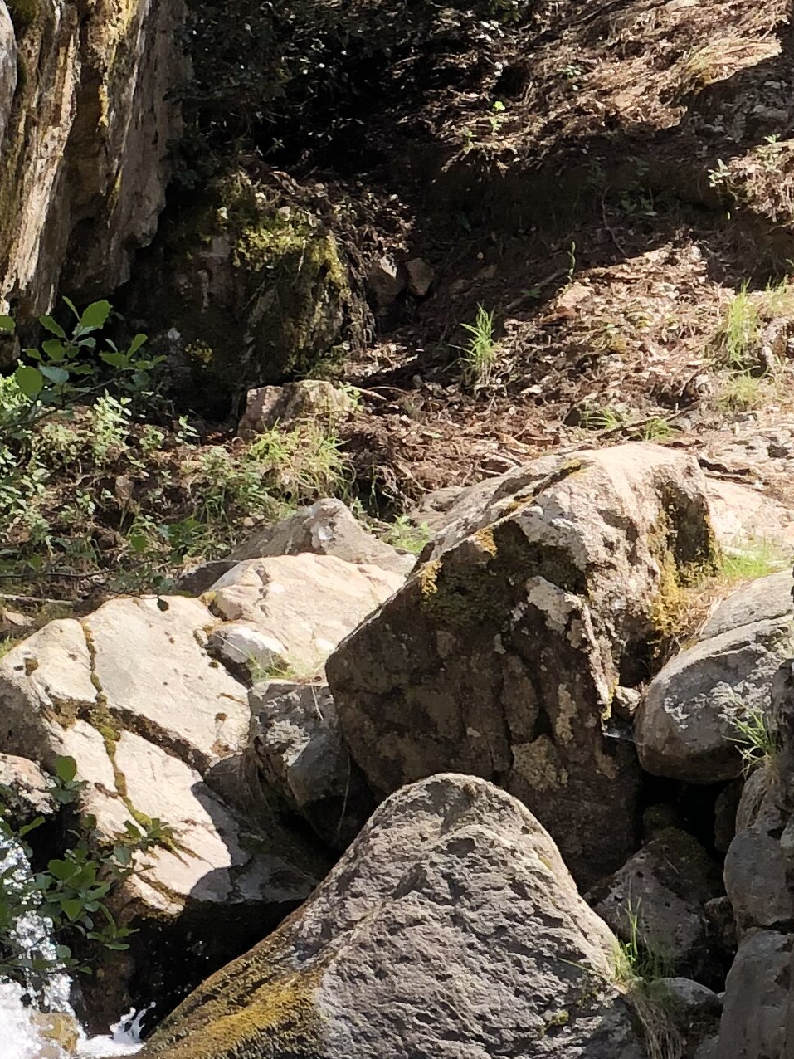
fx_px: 4985
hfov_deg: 8.9
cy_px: 118
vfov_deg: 12.0
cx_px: -431
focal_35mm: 163
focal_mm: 6
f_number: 2.4
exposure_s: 1/184
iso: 16
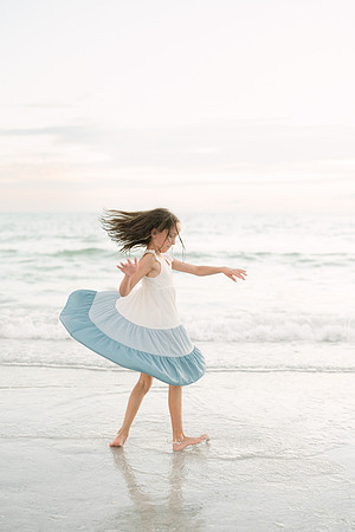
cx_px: 178
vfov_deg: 39.6
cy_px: 266
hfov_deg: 27.0
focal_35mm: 50
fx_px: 740
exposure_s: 1/500
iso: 640
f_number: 2.5
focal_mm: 50
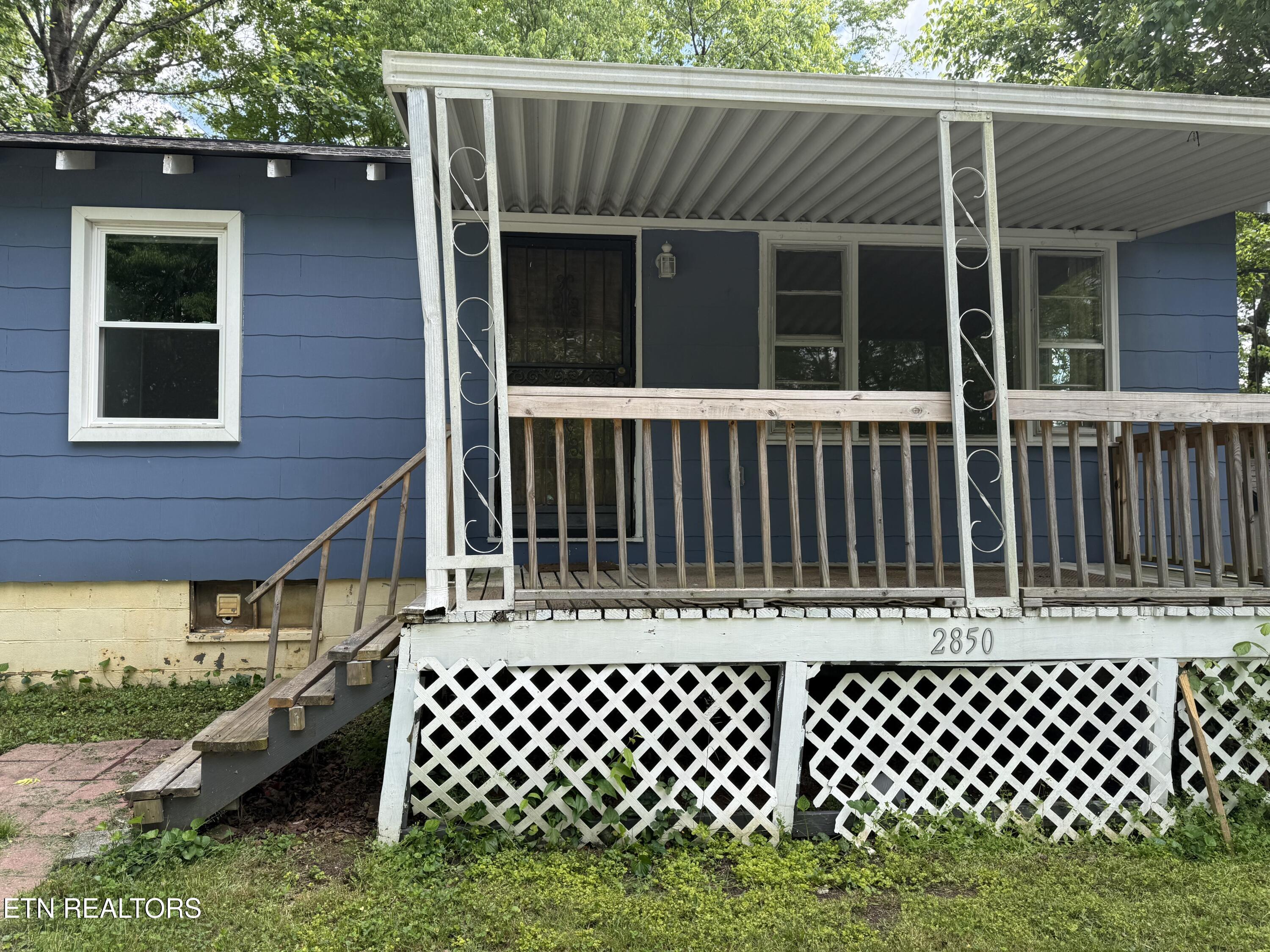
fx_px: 881
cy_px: 476
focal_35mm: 24
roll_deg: -0.1
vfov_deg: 56.8
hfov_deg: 71.6
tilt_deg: +1.5
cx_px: 635
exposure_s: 1/878
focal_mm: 6.76
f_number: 1.78
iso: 80
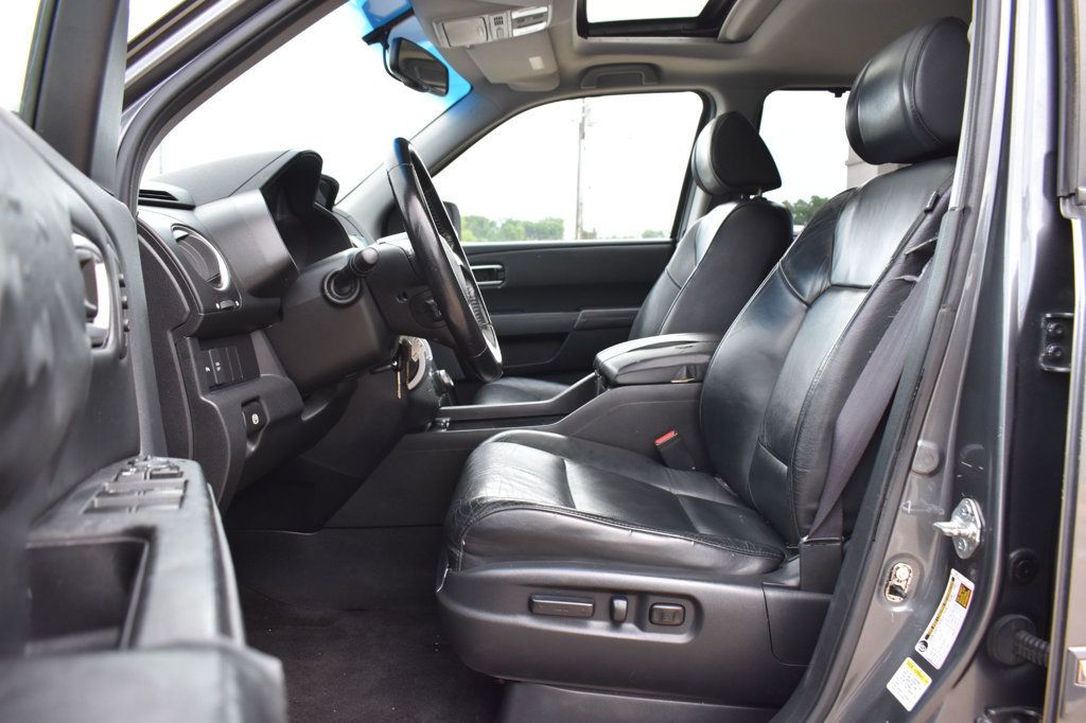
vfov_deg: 47.9
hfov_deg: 67.4
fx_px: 814
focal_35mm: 27
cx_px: 543
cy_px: 362
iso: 400
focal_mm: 18
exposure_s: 1/125
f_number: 5.6
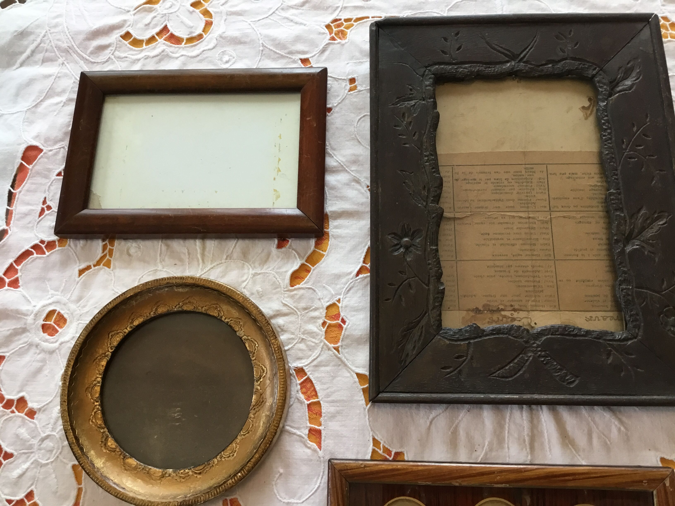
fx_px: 604
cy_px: 253
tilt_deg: -72.3
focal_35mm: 31
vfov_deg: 45.4
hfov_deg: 58.4
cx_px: 338
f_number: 2.4
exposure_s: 1/33
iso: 100
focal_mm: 3.3
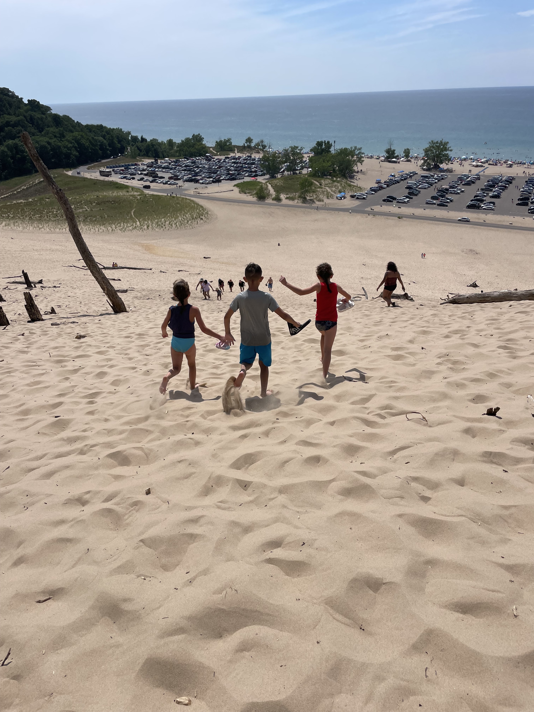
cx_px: 267
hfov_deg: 53.1
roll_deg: +2.8
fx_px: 535
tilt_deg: -26.9
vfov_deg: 67.3
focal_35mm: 26
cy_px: 356
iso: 32
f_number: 1.6
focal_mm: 4.2
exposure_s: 1/9091
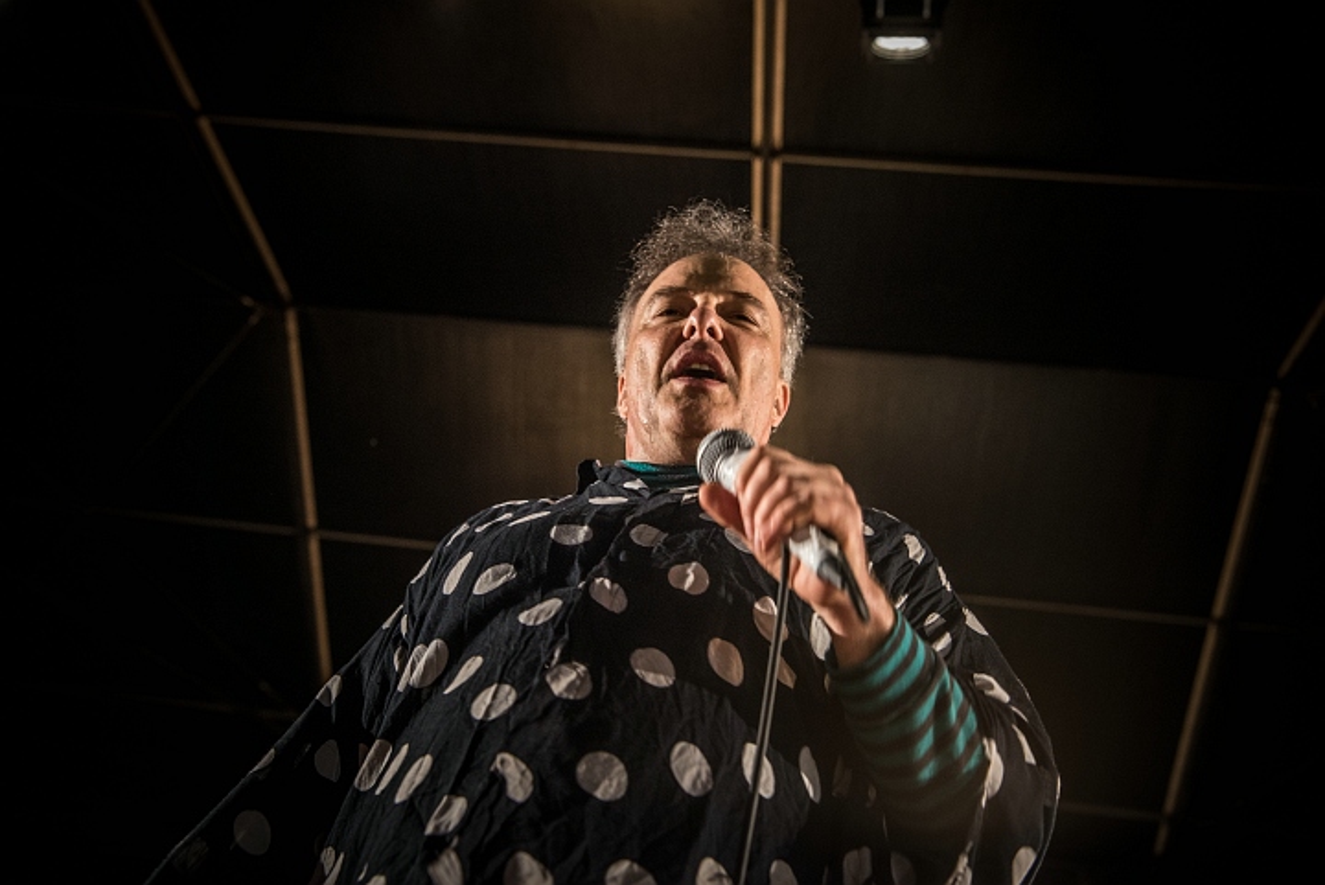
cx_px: 662
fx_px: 1399
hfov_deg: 50.7
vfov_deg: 35.1
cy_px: 442
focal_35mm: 38
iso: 800
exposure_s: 1/100
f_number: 4
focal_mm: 38
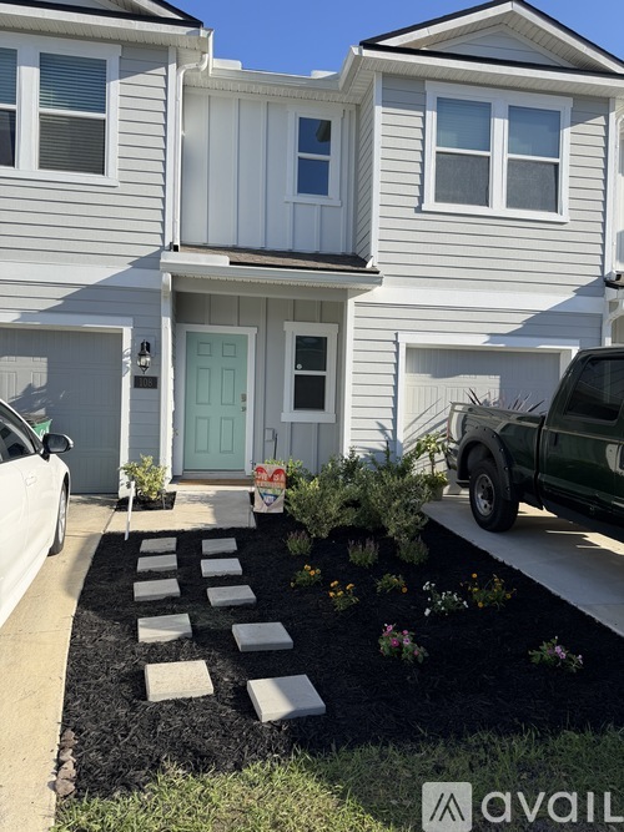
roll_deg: -1.4
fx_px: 577
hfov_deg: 56.8
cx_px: 312
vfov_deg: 71.6
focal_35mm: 24
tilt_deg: -0.4
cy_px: 416
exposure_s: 1/2801
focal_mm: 6.76
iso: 80
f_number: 1.78
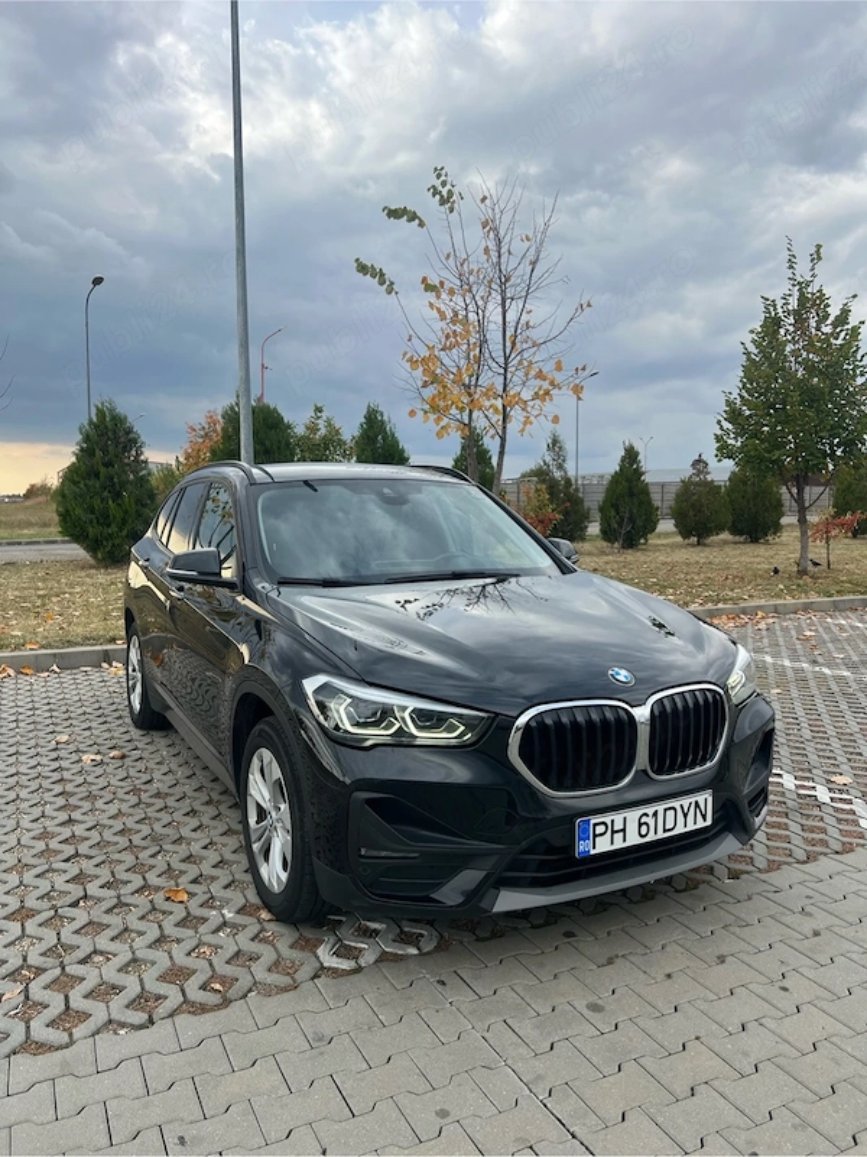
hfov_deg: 53.1
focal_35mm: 26
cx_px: 434
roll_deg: +0.6
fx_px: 868
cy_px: 578
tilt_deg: -3.5
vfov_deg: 67.3
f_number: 1.5
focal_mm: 5.7
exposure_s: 1/2353
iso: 50
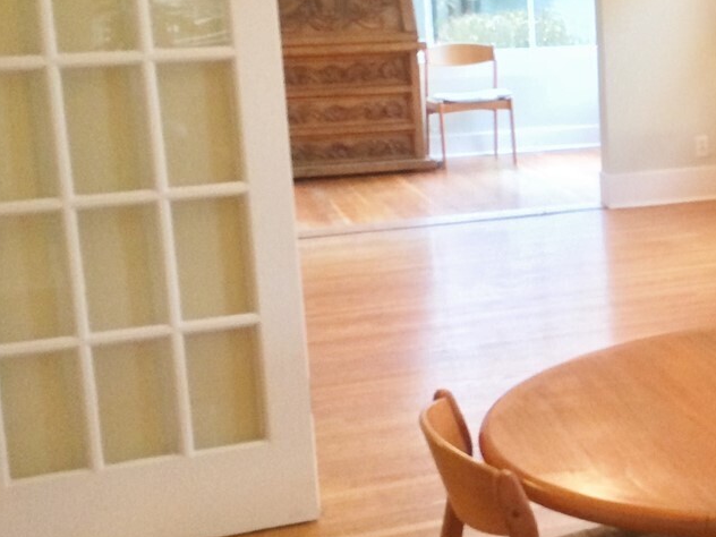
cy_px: 205
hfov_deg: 23.5
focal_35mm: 76
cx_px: 851
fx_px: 1572
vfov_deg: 19.4
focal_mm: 4.12
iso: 320
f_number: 2.2
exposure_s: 1/17
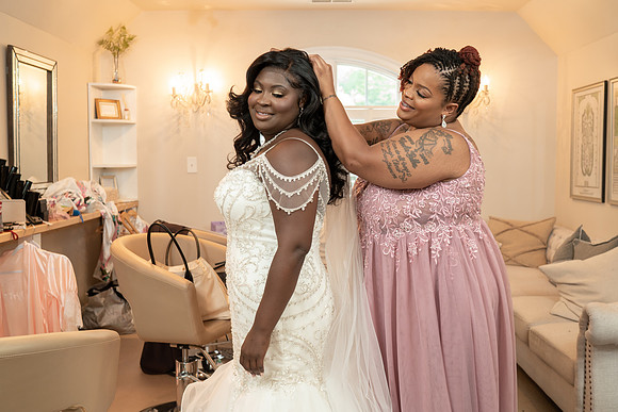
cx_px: 328
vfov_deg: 35.3
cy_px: 210
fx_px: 648
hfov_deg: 50.9
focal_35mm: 38
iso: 1600
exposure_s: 1/100
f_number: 4
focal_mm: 35
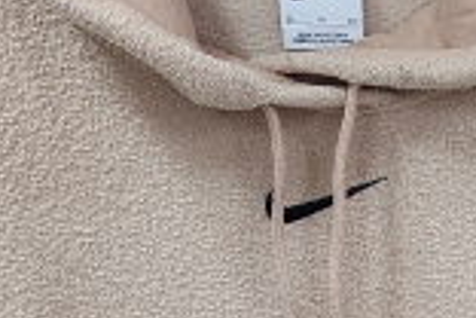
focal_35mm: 153
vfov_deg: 8.6
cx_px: 693
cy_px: 593
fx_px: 2023
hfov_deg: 12.8
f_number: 1.8
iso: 200
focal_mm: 6.4
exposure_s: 1/120
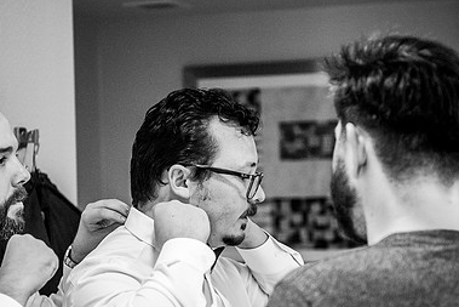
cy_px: 183
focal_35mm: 95
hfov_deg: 21.4
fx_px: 1212
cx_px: 199
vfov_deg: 14.4
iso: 1250
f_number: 2.8
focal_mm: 62
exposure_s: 1/160
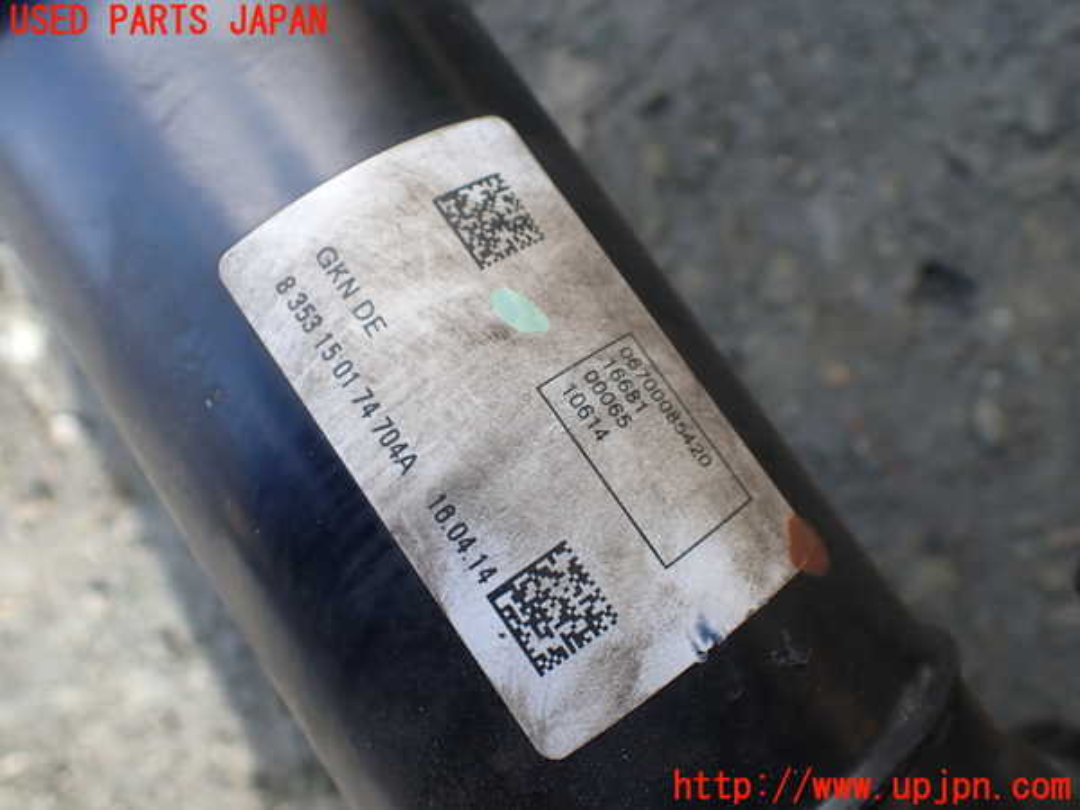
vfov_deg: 46.8
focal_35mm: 30
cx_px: 540
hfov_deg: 60.0
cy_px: 405
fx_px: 936
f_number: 2.3
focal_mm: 5.4
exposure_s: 1/200
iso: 100
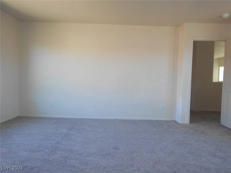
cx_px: 116
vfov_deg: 53.1
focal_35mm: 26
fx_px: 174
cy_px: 86
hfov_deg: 67.3
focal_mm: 4.6
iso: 80
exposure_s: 1/40
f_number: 3.2
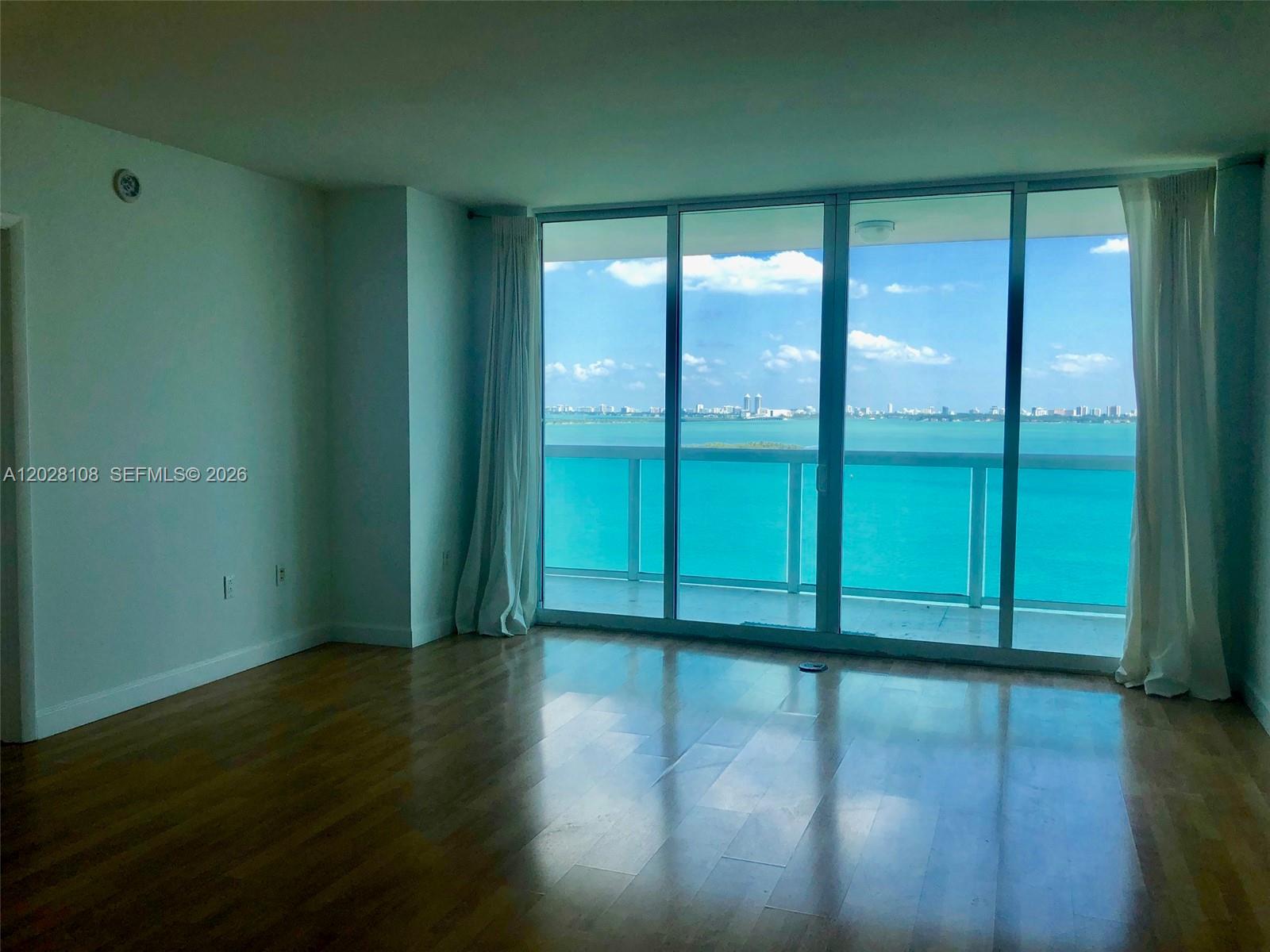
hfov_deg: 63.4
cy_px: 476
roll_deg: -0.4
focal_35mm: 28
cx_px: 635
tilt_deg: -3.8
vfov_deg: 49.7
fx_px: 1027
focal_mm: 4
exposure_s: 1/615
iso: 20
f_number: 1.8
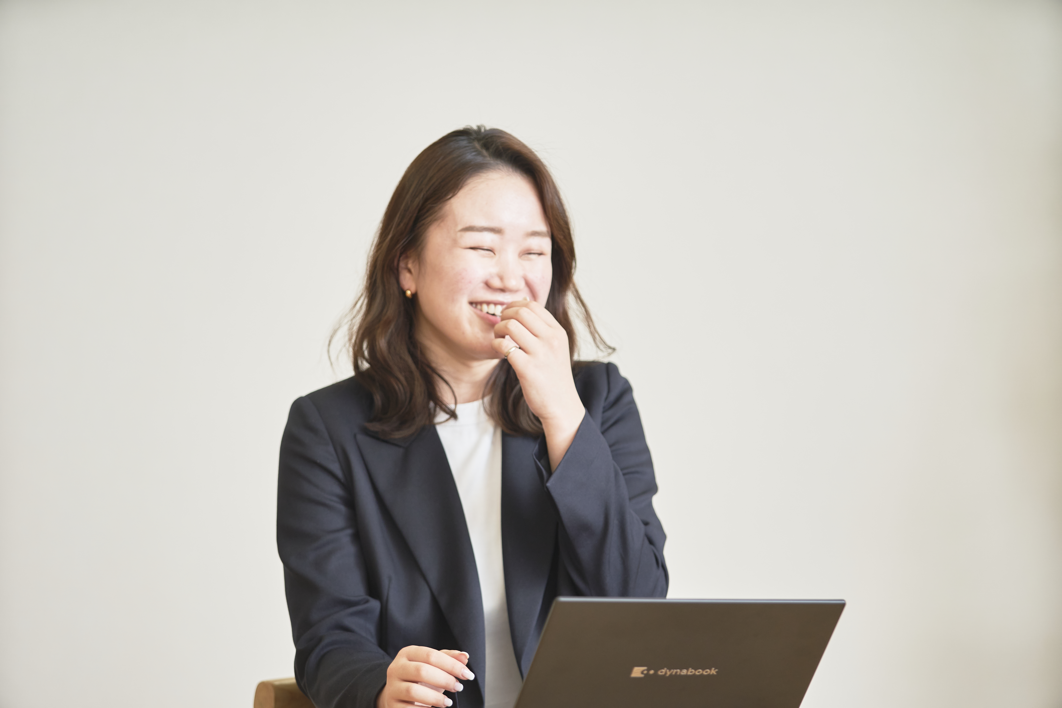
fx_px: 4720
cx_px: 531
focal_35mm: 160
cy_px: 354
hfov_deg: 12.8
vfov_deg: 8.6
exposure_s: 1/160
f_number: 2.8
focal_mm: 160
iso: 100
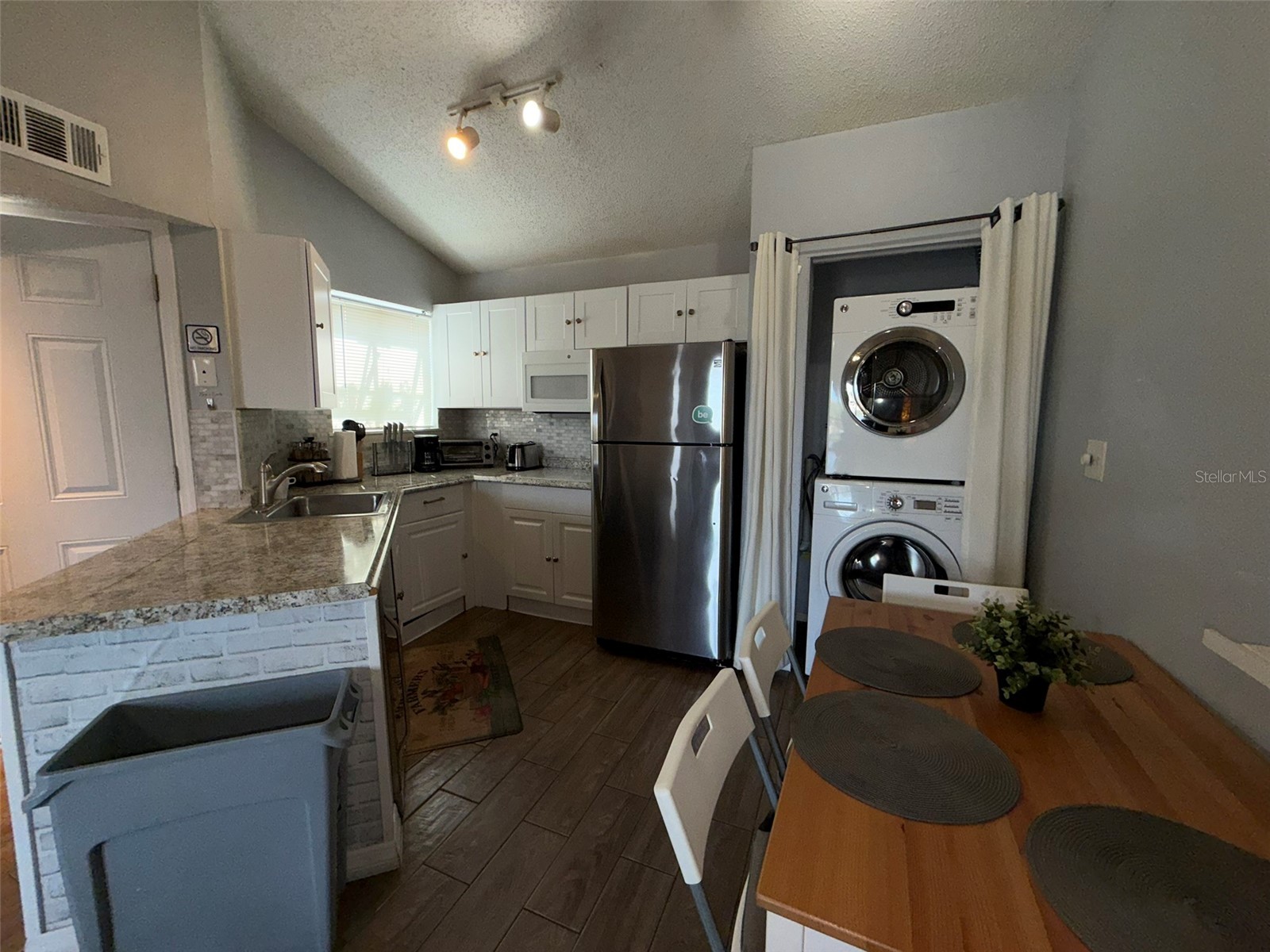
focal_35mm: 14
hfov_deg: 102.1
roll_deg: +0.1
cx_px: 635
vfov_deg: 85.7
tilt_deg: -7.2
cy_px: 476
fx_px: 514
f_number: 2.2
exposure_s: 1/120
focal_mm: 2.22
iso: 50
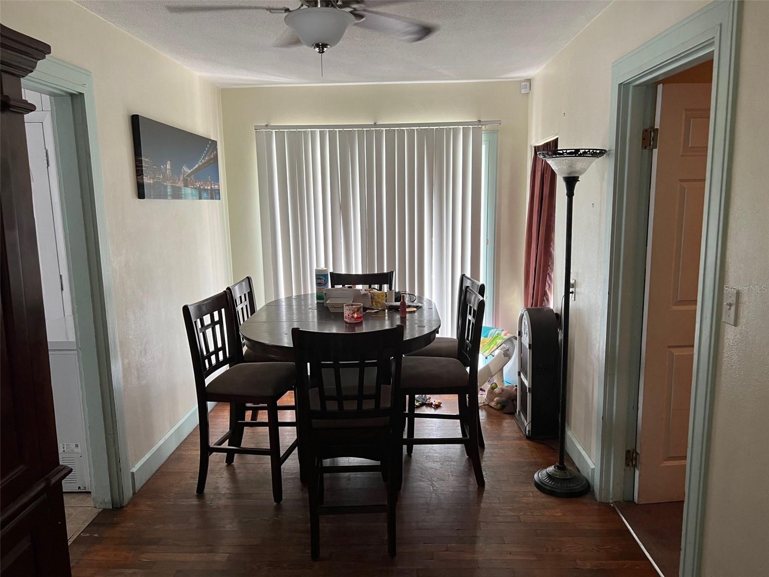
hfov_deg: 67.3
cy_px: 288
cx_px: 384
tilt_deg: -7.8
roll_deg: -0.2
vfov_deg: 53.1
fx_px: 578
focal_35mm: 26
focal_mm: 5.7
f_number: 1.5
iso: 125
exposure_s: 1/60
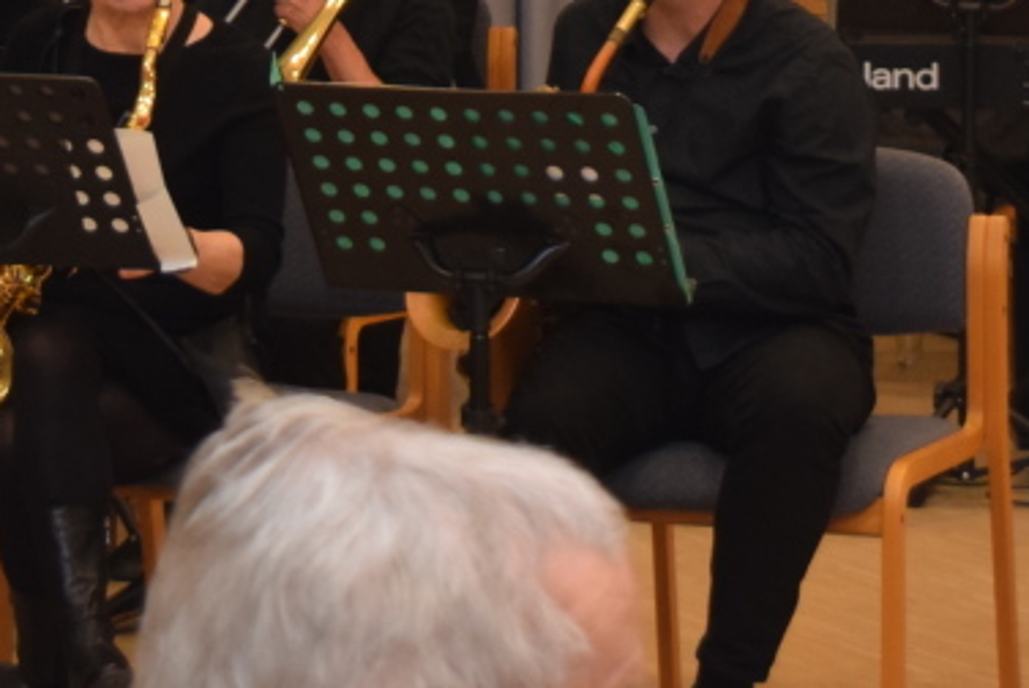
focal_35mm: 185
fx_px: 5292
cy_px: -545
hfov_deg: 11.1
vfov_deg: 7.2
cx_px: 527
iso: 800
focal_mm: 31
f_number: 4.5
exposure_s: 1/80
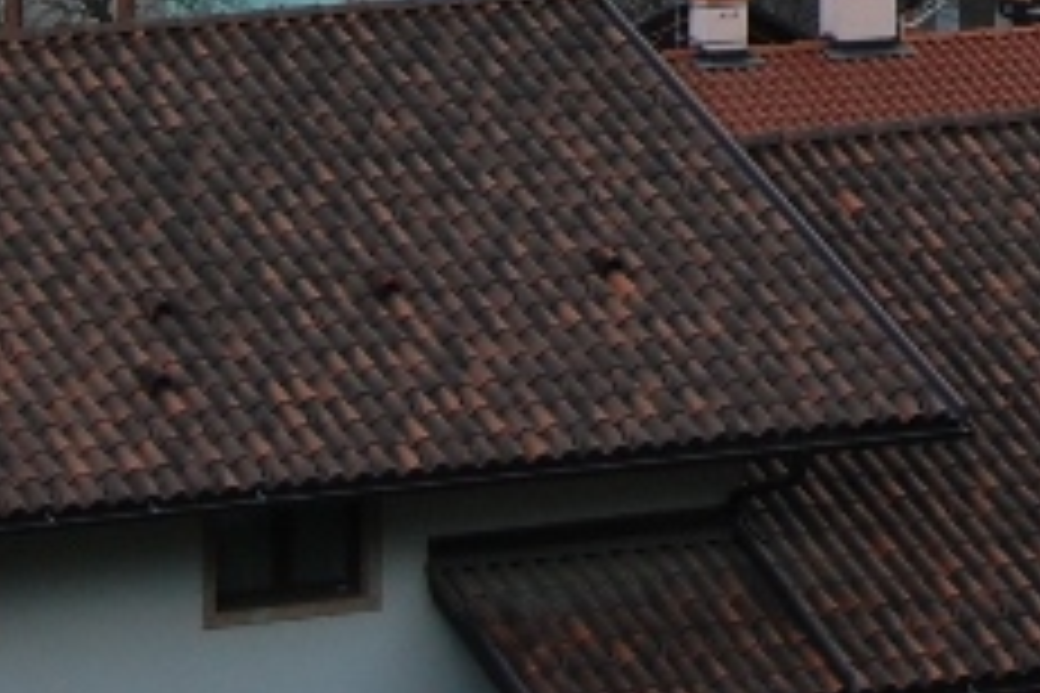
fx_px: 8810
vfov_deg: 4.4
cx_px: 1560
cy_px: -796
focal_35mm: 305
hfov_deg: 6.7
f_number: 5.6
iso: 400
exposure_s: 1/160
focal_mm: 46
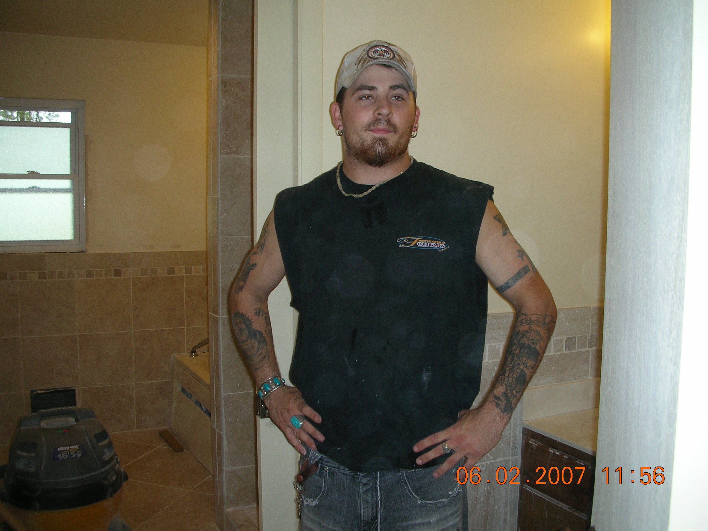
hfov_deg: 52.6
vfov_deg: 40.7
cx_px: 354
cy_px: 266
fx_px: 716
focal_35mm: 35
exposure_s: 1/60.1
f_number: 3
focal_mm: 5.8
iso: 50
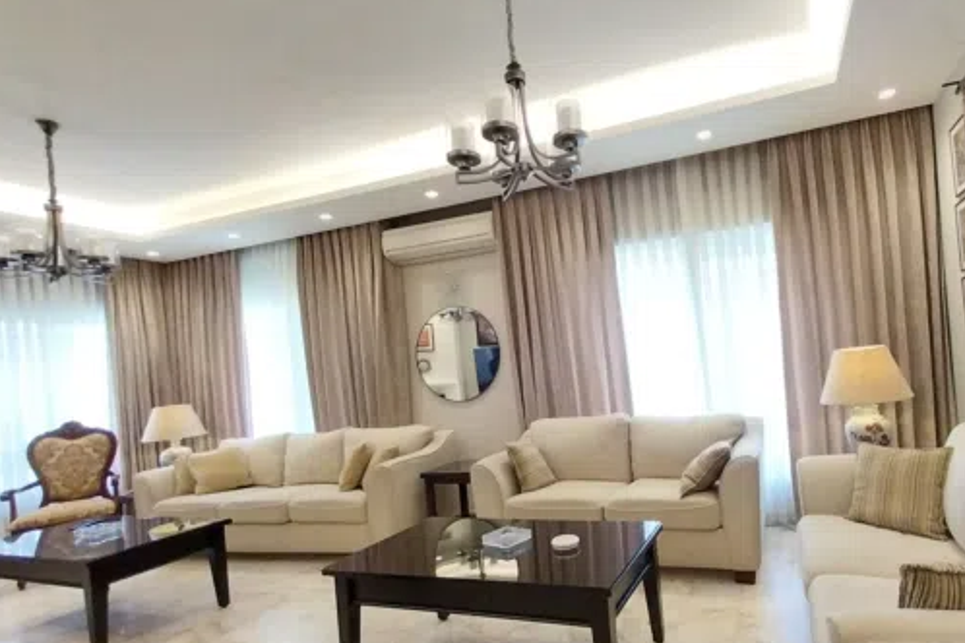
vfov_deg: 64.4
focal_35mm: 19
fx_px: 509
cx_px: 612
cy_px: 359
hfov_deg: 85.0
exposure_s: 1/33
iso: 200
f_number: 2.2
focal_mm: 1.3
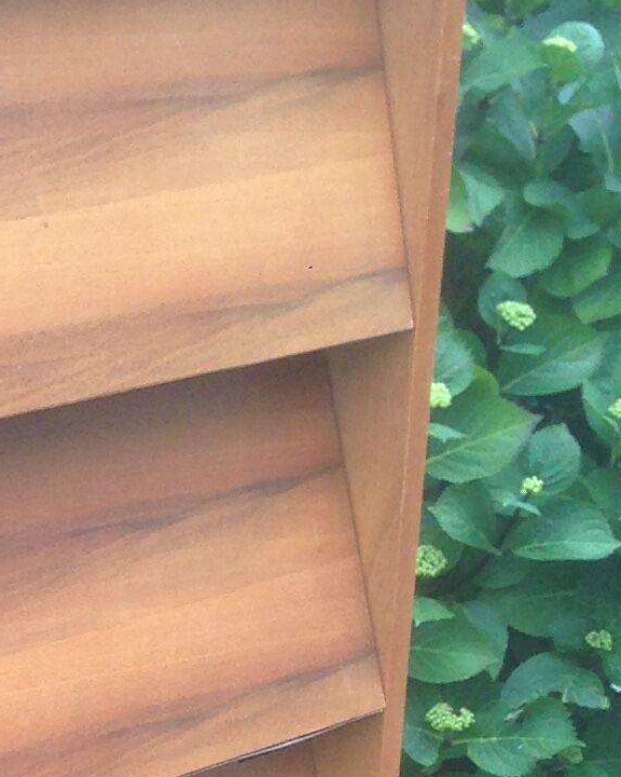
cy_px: 1083
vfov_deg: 12.7
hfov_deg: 10.1
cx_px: -420
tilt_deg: -21.5
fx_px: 3354
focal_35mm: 146
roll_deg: +2.1
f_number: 2.4
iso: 50
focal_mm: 4.12
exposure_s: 1/120
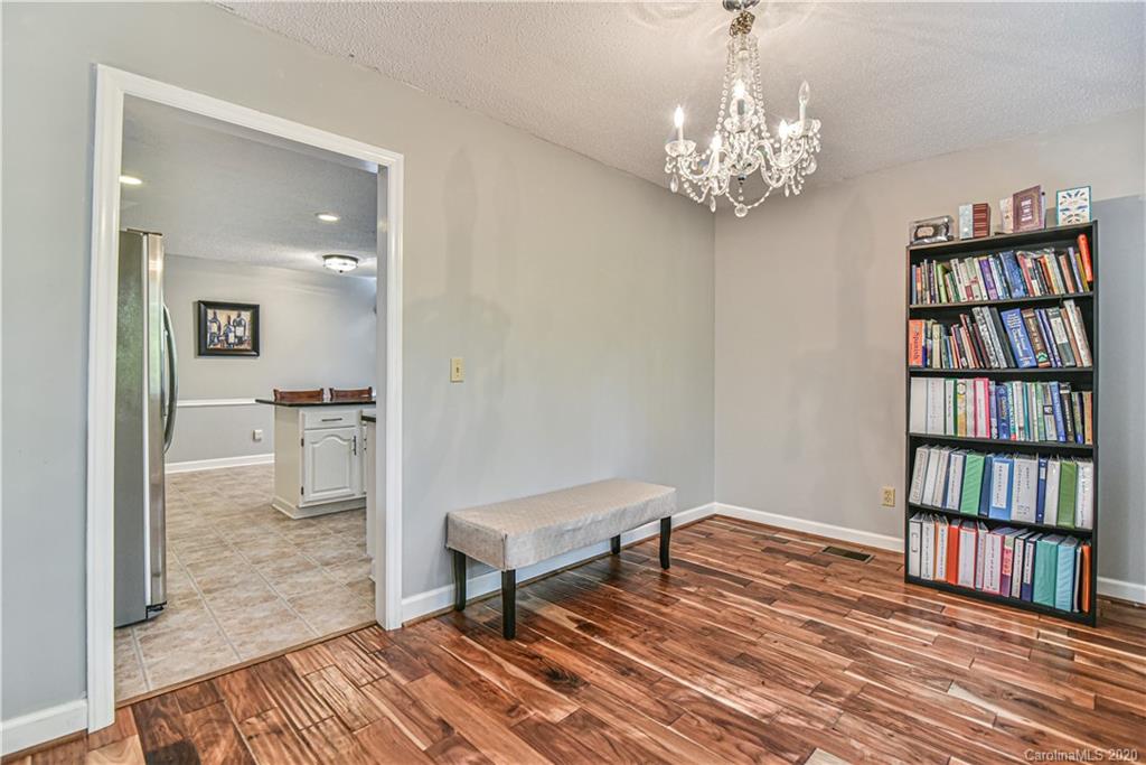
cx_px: 573
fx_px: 509
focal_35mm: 16
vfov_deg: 73.8
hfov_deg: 96.7
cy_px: 382
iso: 1600
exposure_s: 1/100
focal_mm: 16
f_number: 5
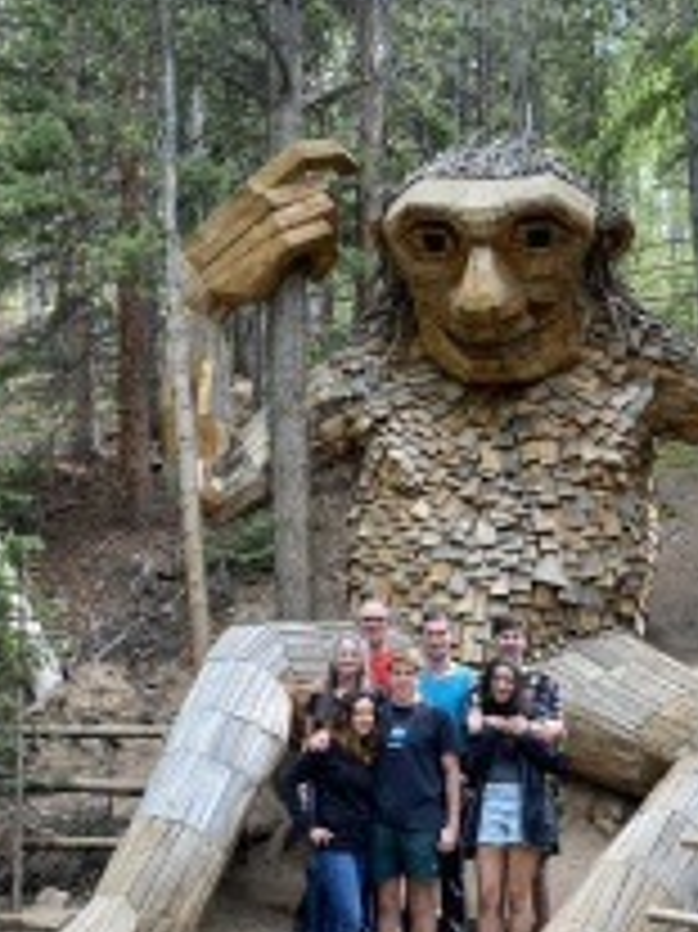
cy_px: 653
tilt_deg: +3.4
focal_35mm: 46
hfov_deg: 31.2
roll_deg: -0.9
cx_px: 477
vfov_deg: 40.5
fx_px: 1238
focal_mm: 4.25
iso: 32
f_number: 1.8
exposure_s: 1/169
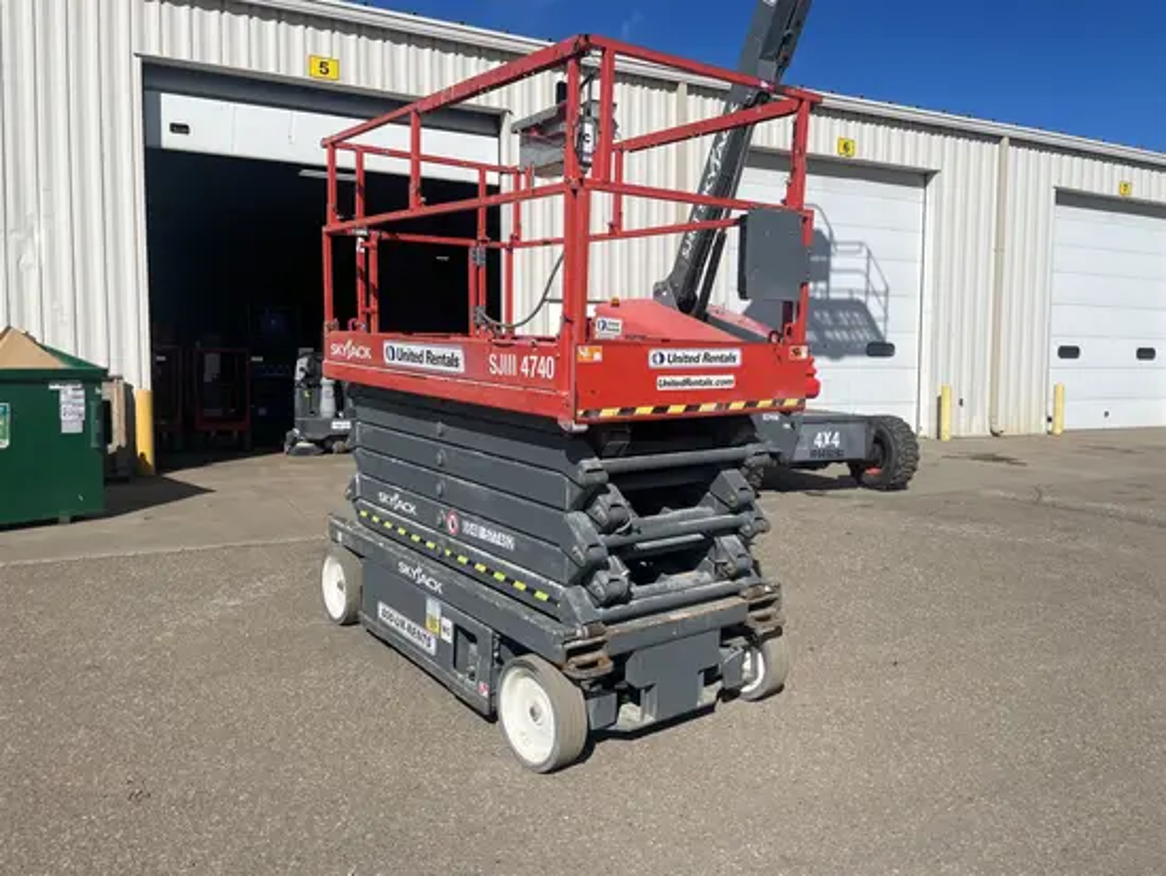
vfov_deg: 53.1
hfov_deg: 67.3
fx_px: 876
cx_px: 583
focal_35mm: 26
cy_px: 438
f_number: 1.6
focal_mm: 4.2
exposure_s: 1/6494
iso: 32
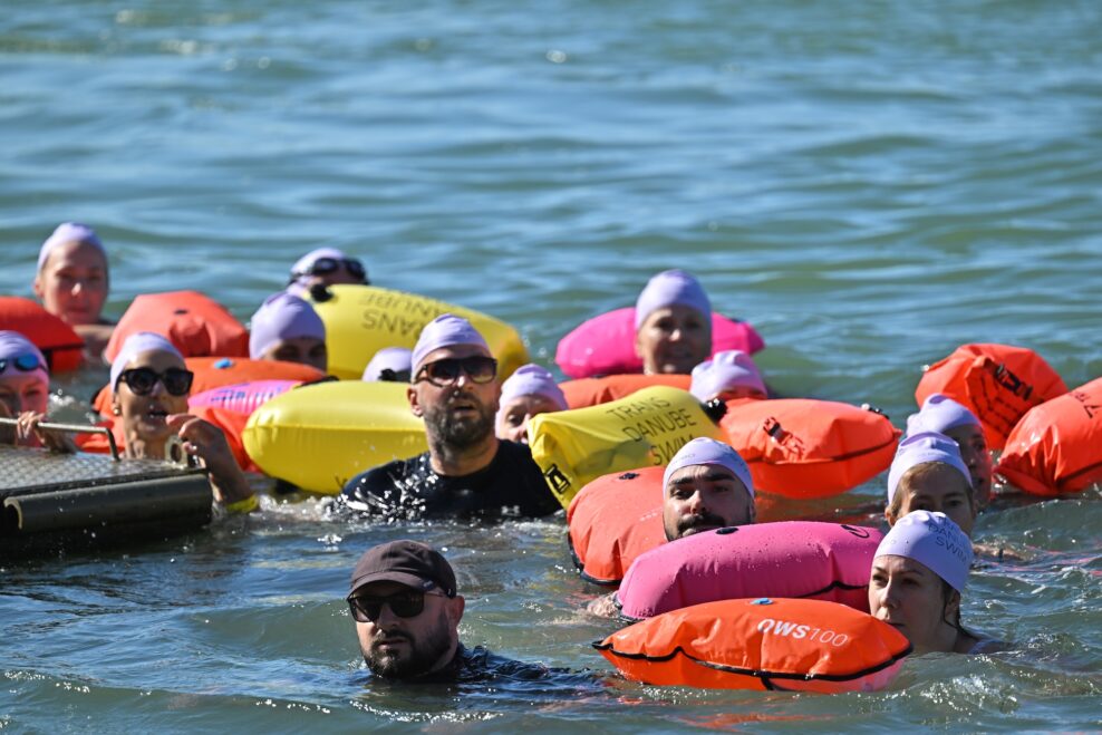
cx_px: 551
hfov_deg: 5.2
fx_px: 12245
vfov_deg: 3.4
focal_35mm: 400
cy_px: 368
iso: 100
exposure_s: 1/800
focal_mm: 400
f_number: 5.6
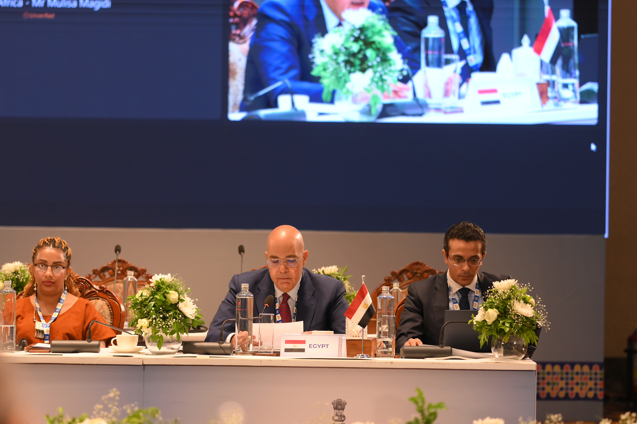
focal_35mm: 127
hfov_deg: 16.1
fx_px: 2246
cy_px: 212
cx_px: 318
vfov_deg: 10.8
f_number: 1.8
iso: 500
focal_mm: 85
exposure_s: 1/500
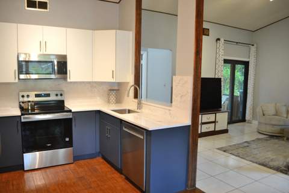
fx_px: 217
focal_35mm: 27
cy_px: 96
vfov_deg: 47.9
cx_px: 144
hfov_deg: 67.4
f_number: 3.5
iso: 400
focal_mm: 18
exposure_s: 1/25
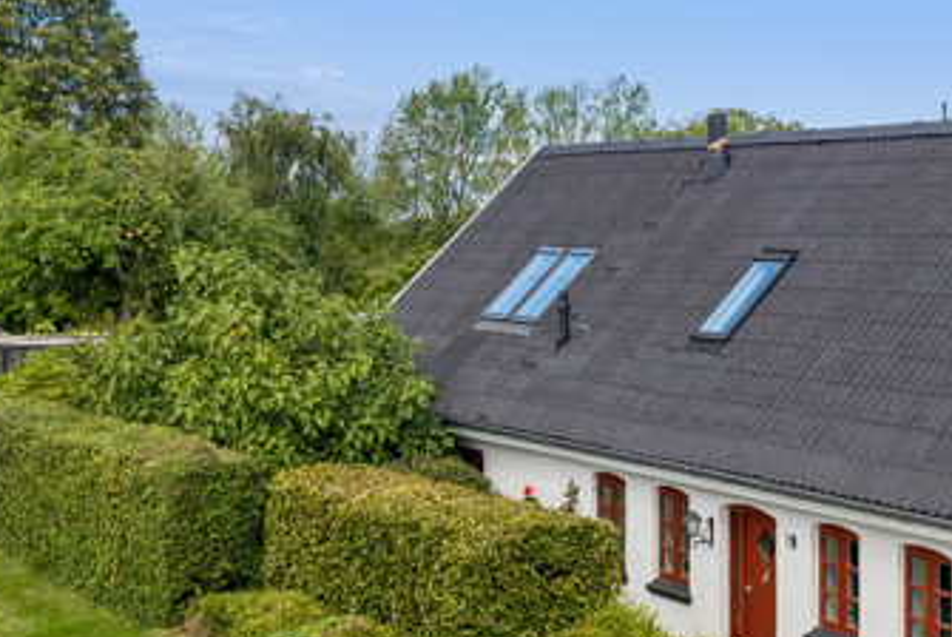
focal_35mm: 63
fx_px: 1657
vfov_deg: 21.4
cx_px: 958
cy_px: 525
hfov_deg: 29.8
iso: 320
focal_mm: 17.5
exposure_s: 1/500
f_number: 8
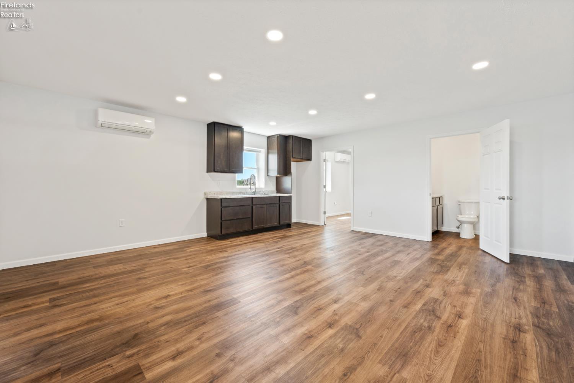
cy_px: 192
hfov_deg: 104.3
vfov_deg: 81.2
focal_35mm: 14
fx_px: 223
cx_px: 287
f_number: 8
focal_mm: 14
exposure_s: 1/3
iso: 320
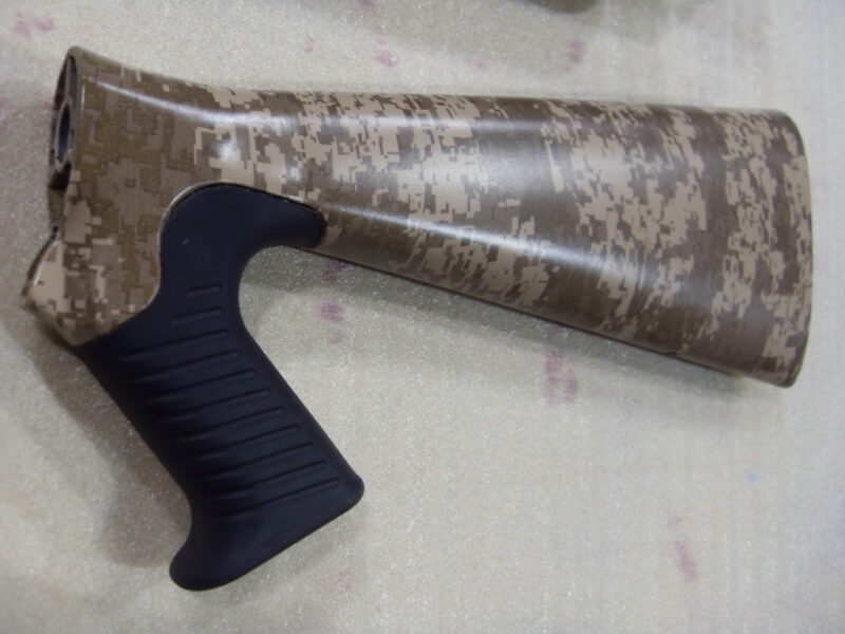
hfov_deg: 52.6
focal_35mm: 35
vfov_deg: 40.7
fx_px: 854
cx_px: 422
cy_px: 317
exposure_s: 1/45
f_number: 2.8
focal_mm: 6.3
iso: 160
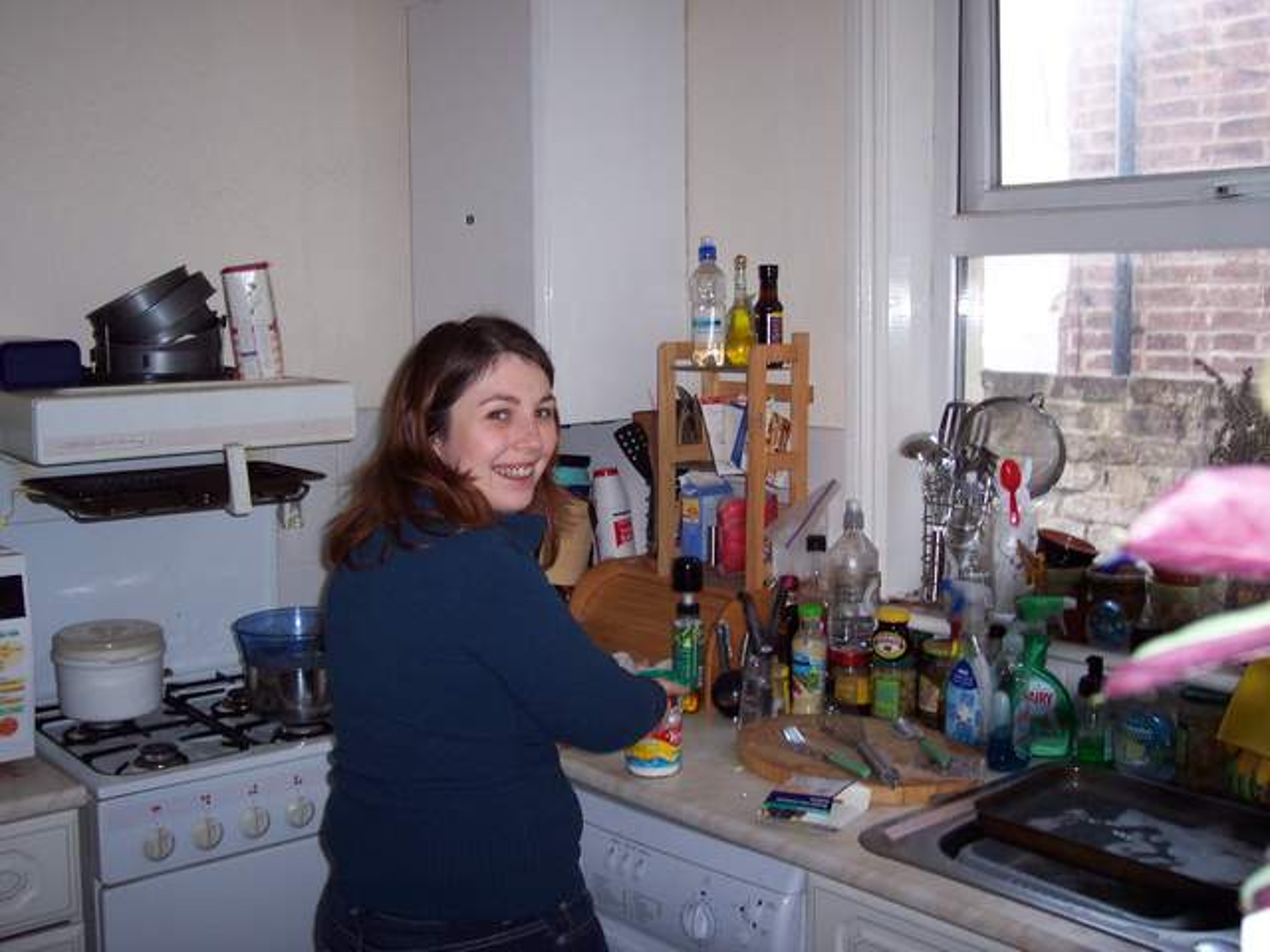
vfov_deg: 37.7
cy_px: 476
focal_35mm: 38
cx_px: 635
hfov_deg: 49.0
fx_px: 1394
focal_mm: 8
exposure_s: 1/30
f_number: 2.8
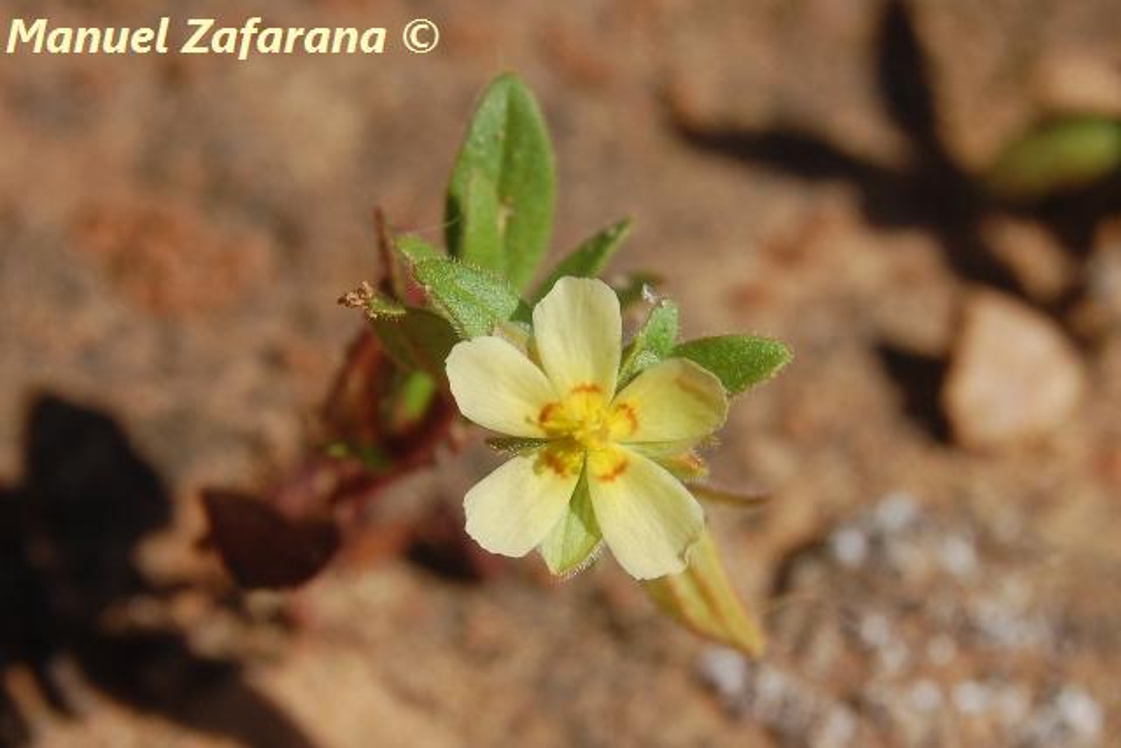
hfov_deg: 24.6
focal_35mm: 82
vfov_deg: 16.6
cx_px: 560
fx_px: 2569
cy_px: 374
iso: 200
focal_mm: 55
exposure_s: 1/400
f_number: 10
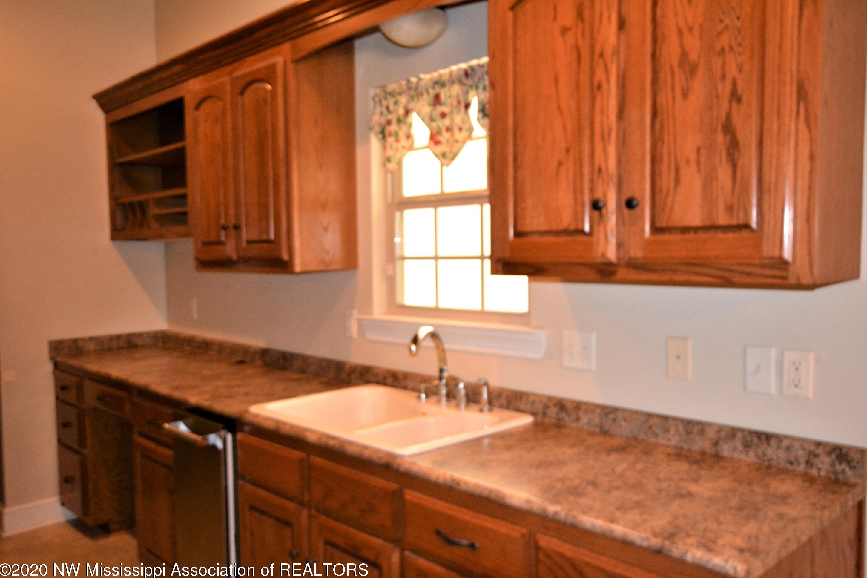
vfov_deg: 42.3
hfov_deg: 60.3
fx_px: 746
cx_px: 445
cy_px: 298
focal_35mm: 31
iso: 2000
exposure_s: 1/60
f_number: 3.5
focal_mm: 20
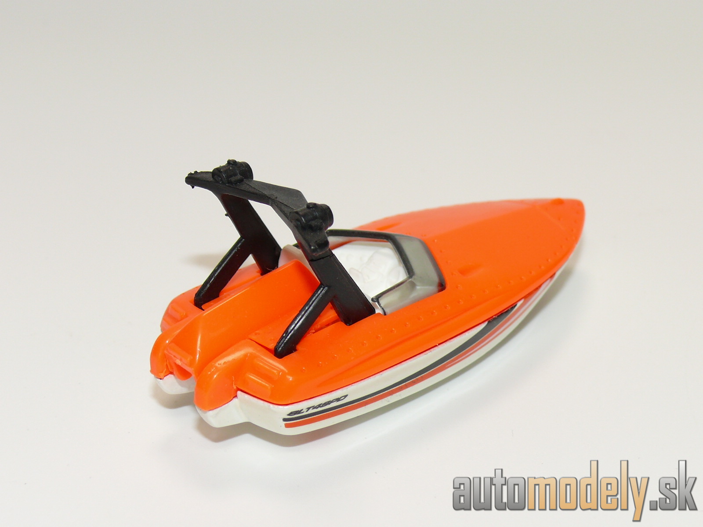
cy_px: 264
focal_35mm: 81
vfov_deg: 18.2
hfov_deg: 24.1
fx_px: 1645
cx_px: 352
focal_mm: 11.9
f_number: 4
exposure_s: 1/30
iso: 100
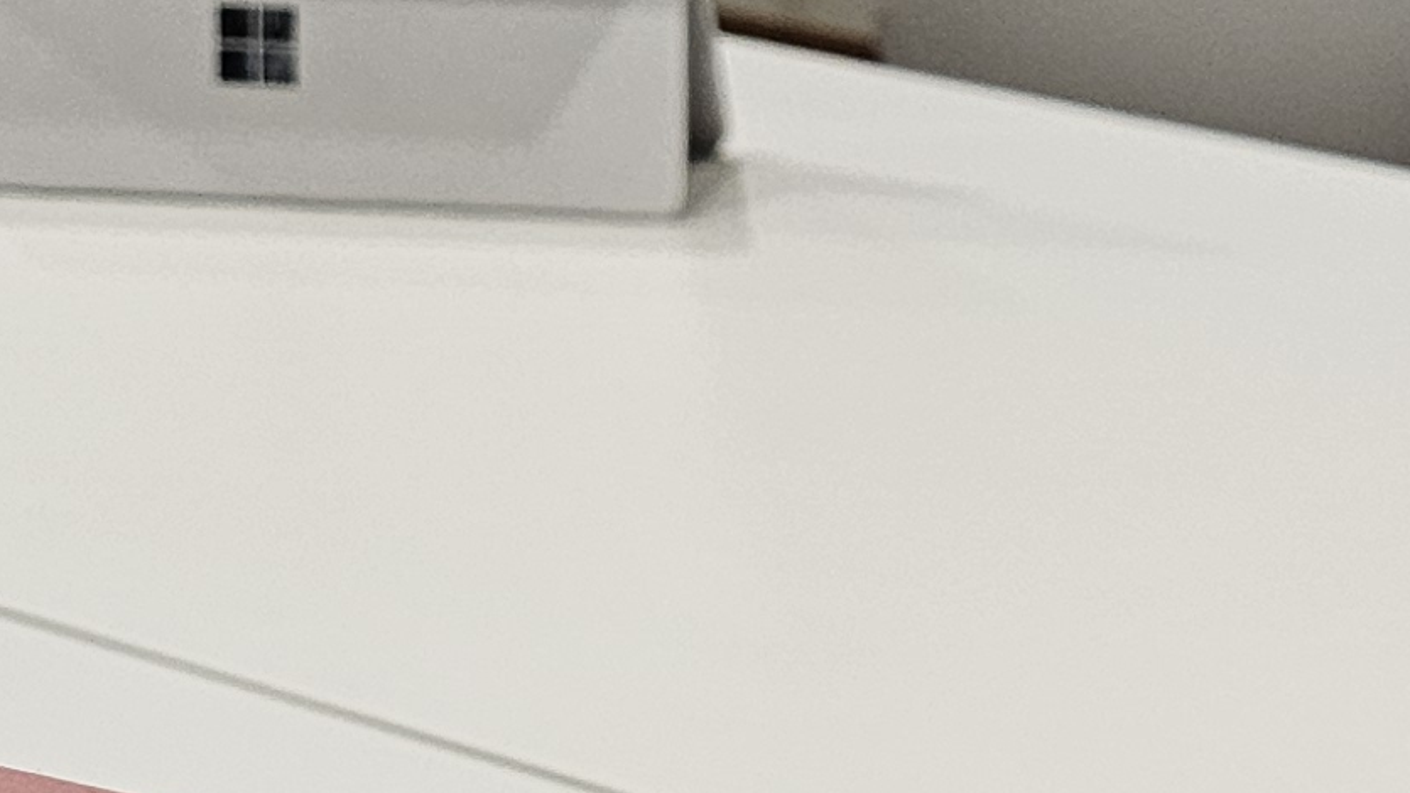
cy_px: 2285
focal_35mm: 120
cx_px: 1692
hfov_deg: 17.1
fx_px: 4487
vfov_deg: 8.6
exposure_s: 1/100
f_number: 1.8
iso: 160
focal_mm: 5.4
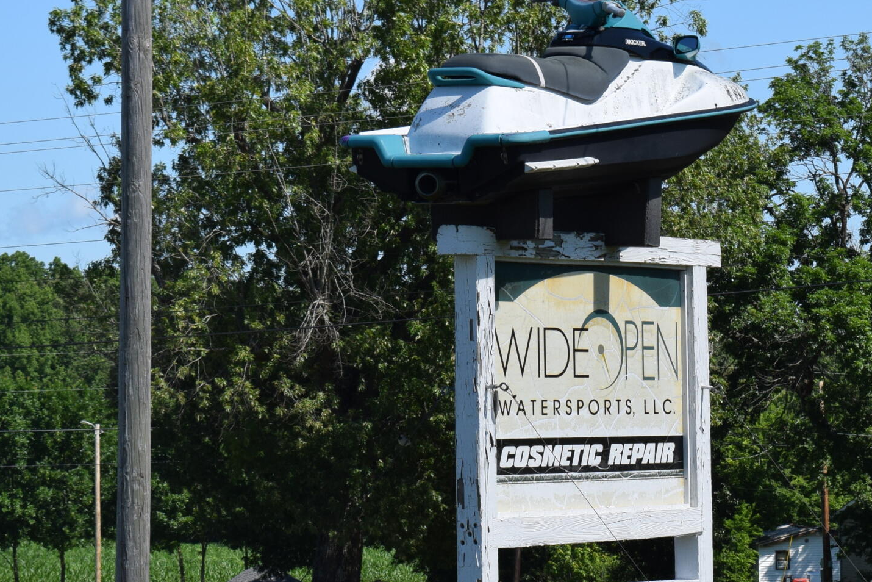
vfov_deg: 7.9
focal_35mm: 173
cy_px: 361
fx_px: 4192
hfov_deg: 11.9
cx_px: 620
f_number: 10
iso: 200
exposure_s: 1/400
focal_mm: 55
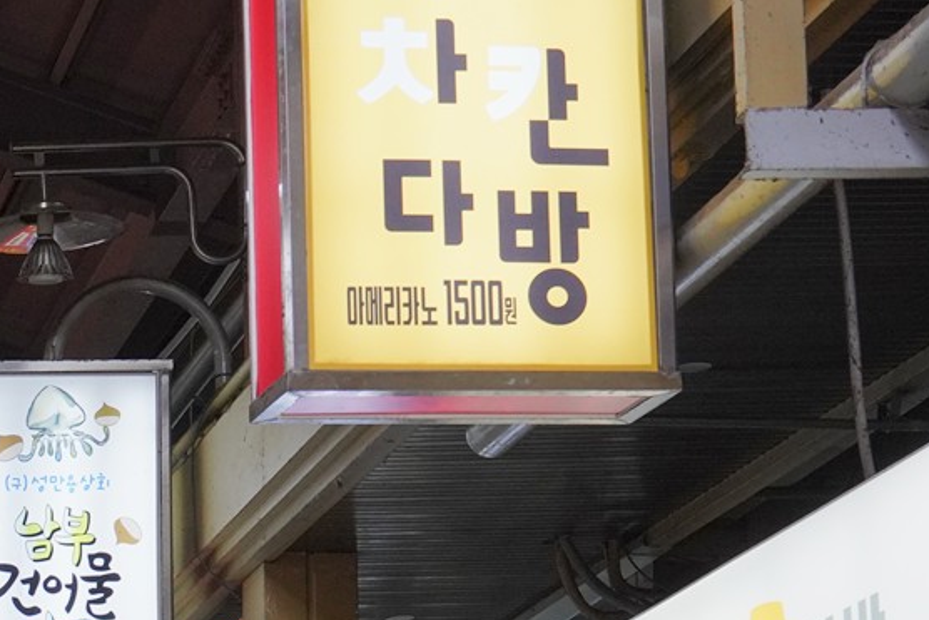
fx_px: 3252
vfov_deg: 10.3
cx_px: -468
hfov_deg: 15.1
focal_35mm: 126
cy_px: 1060
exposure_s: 1/100
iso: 1600
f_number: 8
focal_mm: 35
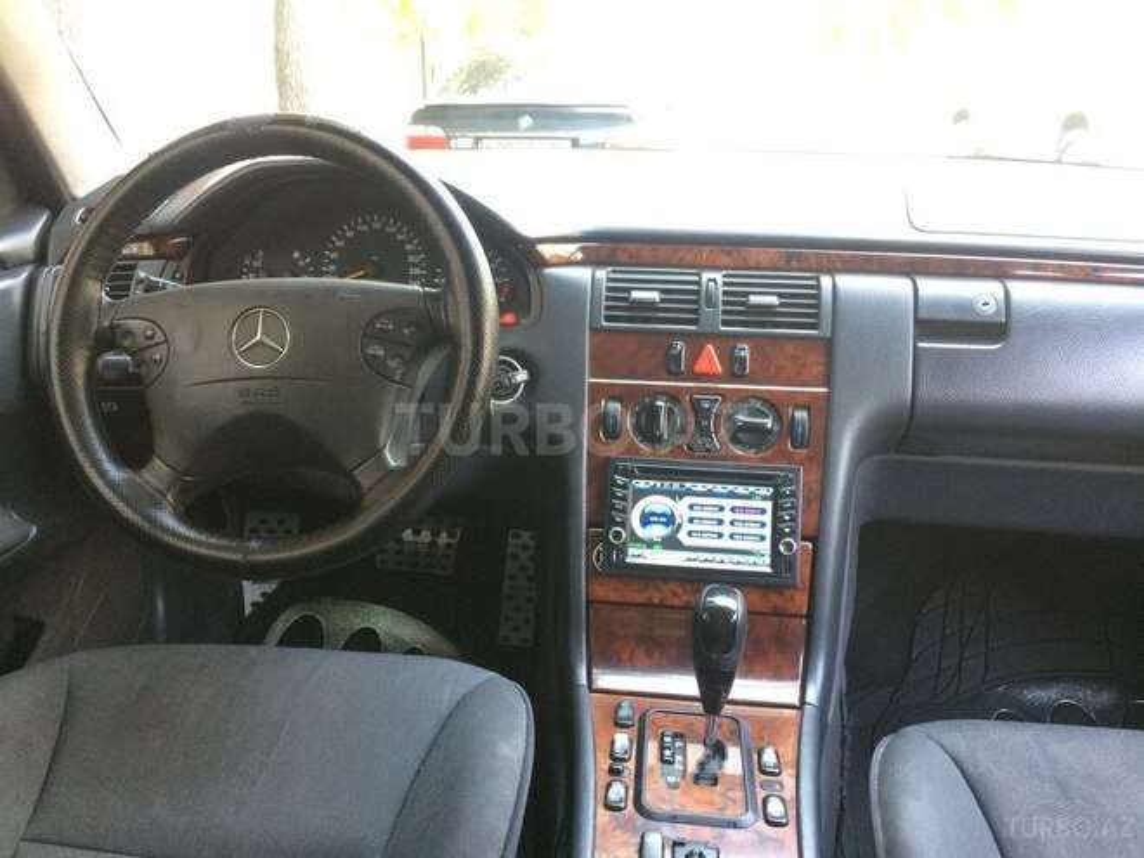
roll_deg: -0.4
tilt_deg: -17.5
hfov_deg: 61.7
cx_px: 572
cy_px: 429
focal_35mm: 29
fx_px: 958
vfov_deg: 48.2
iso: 80
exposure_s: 1/33
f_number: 2.2
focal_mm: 4.15
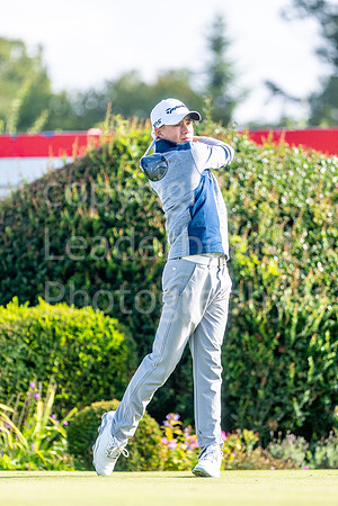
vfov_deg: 4.6
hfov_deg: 3.1
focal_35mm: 450
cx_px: 169
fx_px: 6337
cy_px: 253
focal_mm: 300
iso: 320
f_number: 4
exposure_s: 1/1600
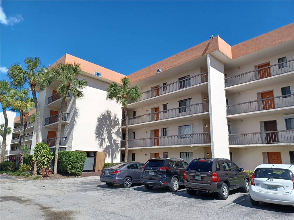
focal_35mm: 25
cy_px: 110
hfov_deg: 69.4
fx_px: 212
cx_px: 147
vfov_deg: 54.9
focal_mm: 4.6
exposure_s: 1/591
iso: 32
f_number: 1.8
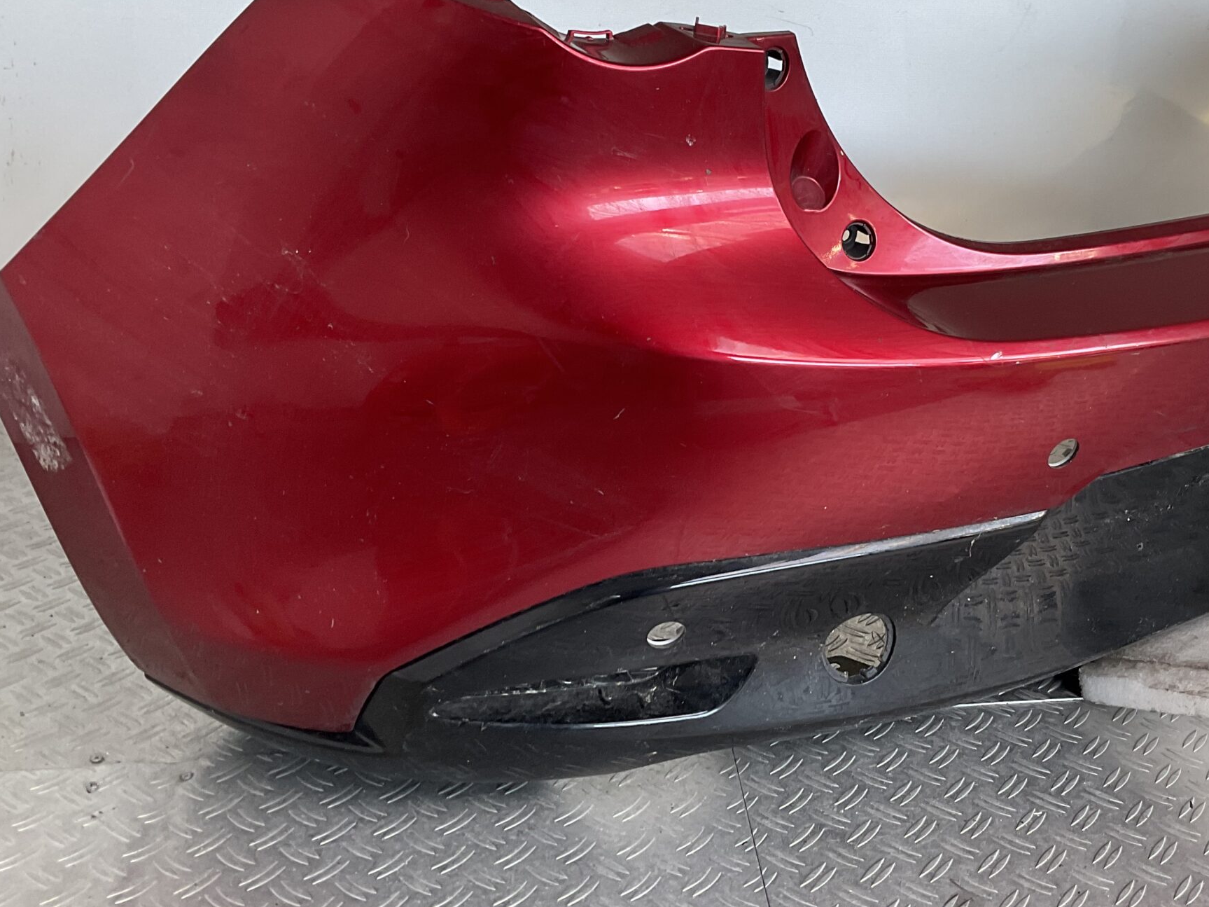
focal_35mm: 43
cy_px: 390
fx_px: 1502
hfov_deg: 43.3
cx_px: 792
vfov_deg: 33.5
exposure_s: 1/60
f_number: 1.8
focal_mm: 3
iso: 40
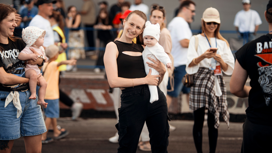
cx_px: 136
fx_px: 642
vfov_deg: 13.6
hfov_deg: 23.9
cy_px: 62
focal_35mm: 89
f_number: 1.8
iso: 100
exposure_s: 1/50
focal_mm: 85
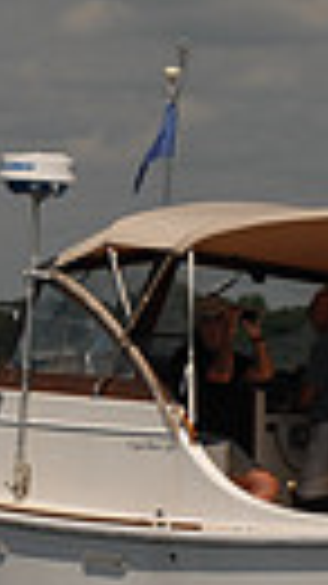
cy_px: 184
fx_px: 8180
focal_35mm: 528
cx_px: 166
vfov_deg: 4.1
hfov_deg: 2.3
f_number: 7.1
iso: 200
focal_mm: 75
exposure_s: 1/400
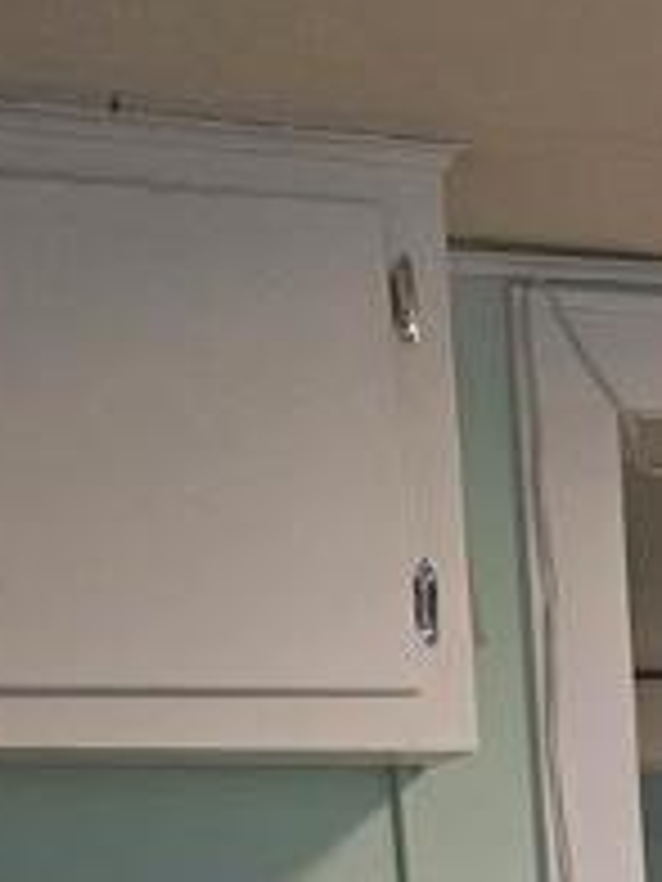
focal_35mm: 90
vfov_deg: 19.0
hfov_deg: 15.4
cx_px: 941
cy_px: 1350
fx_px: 2295
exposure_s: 1/120
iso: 800
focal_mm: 6.3
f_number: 1.7
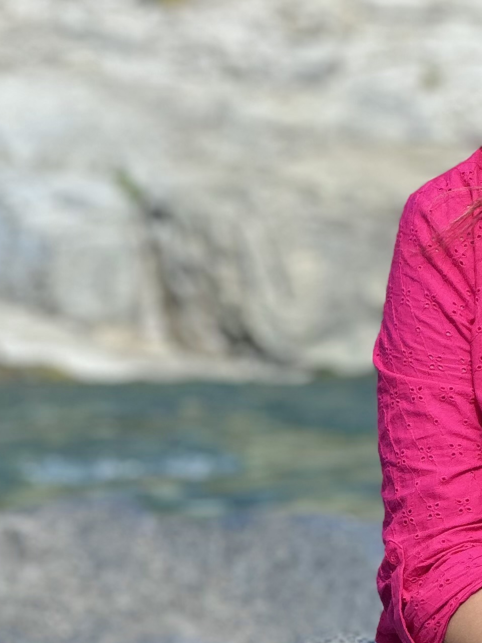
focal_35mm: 242
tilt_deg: -0.6
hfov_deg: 6.1
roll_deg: +0.1
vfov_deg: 8.2
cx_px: 751
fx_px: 4494
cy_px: 225
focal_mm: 9
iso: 32
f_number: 2.8
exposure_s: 1/395
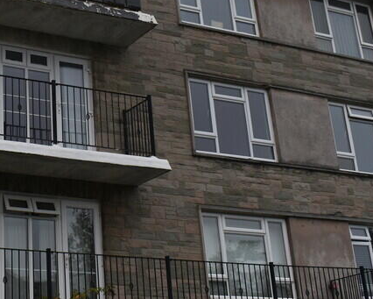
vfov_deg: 21.4
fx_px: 785
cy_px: 77
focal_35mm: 71
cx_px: 12
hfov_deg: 25.6
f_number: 7.1
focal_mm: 21
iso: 200
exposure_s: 1/250
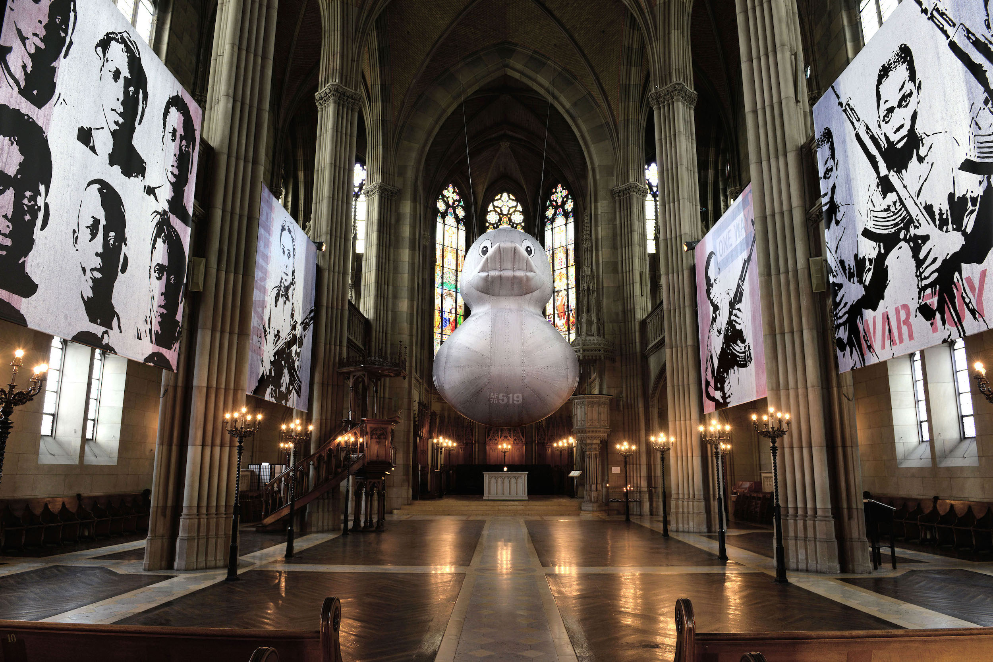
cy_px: 331
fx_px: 662
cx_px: 496
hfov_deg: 73.7
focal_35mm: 24
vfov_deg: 53.2
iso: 200
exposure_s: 1/1.6
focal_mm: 24
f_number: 7.1
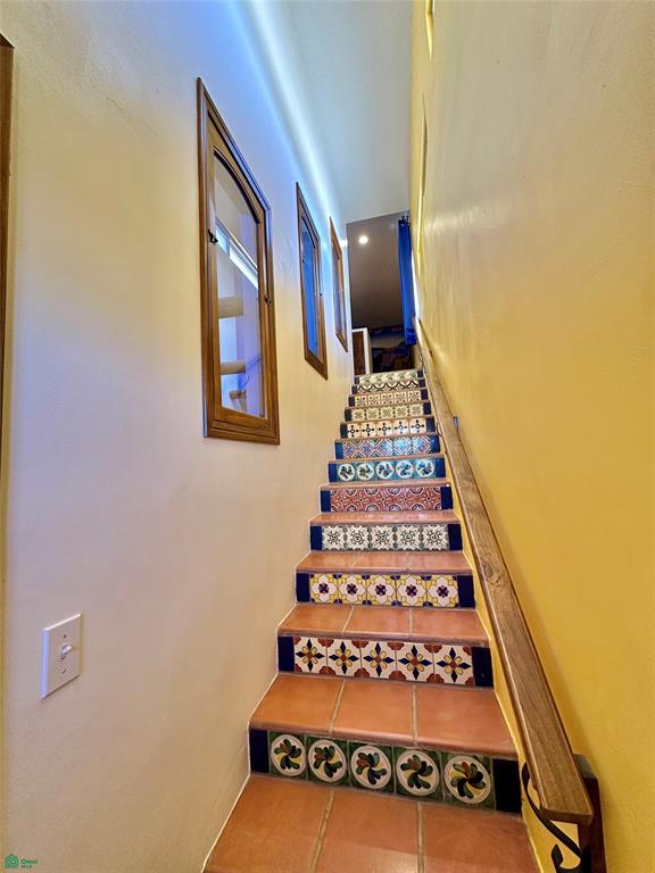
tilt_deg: +4.4
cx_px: 328
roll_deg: +1.9
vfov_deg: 102.1
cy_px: 436
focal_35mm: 14
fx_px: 353
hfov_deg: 85.7
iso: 160
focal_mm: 2.22
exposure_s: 1/60
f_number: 2.2
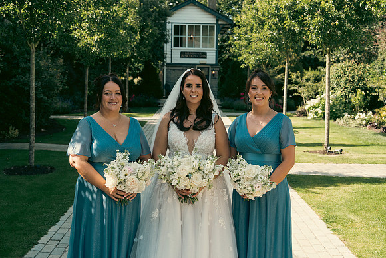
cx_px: 193
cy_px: 129
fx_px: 536
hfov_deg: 39.6
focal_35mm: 50
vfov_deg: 27.0
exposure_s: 1/500
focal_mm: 50
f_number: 5
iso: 250
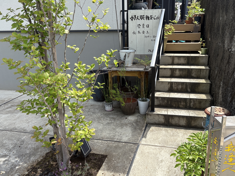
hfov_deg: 55.3
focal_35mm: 33
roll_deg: +1.2
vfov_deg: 42.9
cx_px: 127
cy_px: 100
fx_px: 224
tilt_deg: -18.6
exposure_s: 1/1287
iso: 50
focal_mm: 5.96
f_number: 1.6
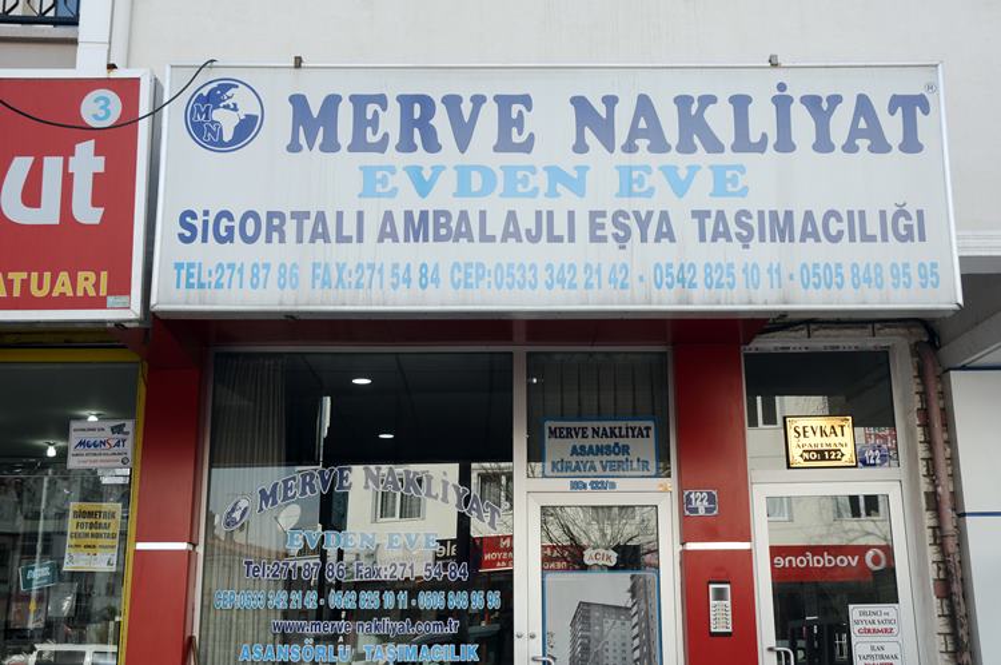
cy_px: 332
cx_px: 500
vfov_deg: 32.9
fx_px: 1125
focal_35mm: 40
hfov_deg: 48.0
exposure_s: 1/200
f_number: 5.6
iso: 200
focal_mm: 27
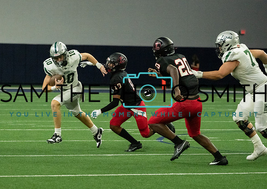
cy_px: 88
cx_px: 74
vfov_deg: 5.0
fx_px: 2149
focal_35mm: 284
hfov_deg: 7.1
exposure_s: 1/1000
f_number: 5.6
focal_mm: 200
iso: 10000
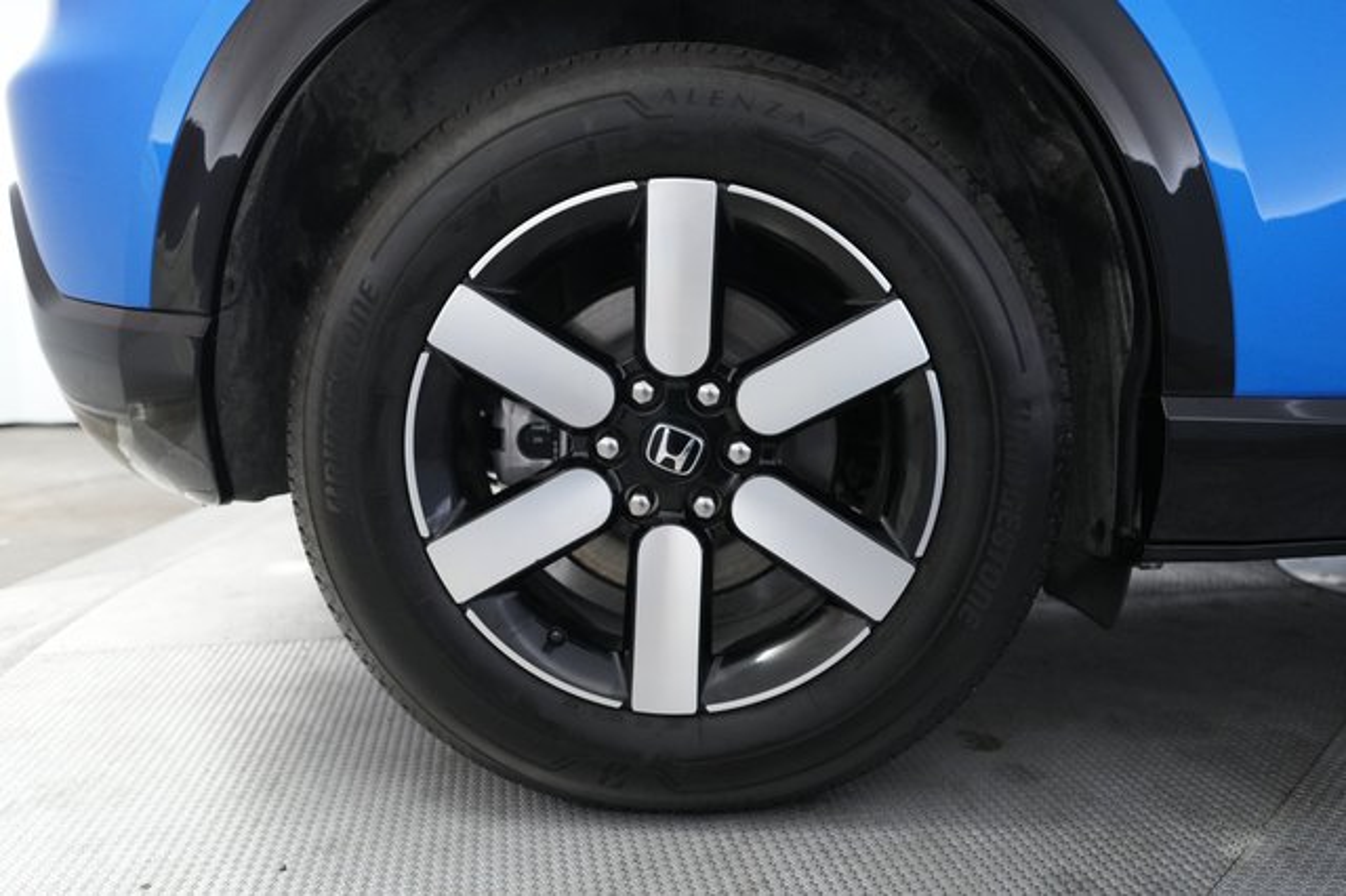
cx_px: 673
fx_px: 972
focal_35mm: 26
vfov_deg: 49.5
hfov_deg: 69.4
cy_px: 448
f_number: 2.8
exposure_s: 1/160
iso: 4000
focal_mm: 26
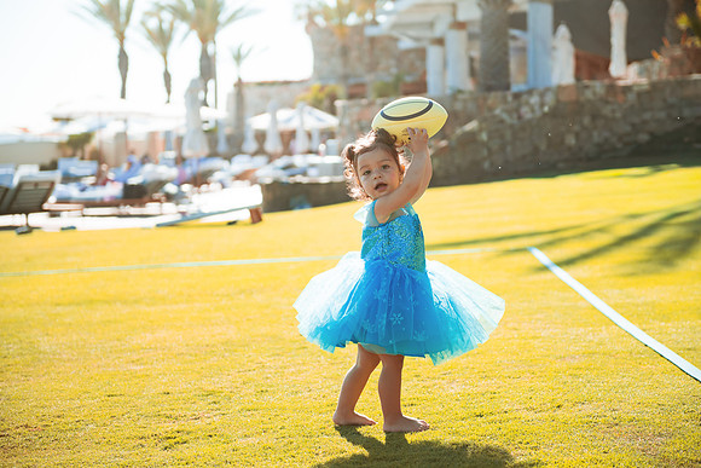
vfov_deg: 19.5
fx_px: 1363
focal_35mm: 70
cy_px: 234
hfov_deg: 28.8
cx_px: 350
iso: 100
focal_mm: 70
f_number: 2.8
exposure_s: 1/5000
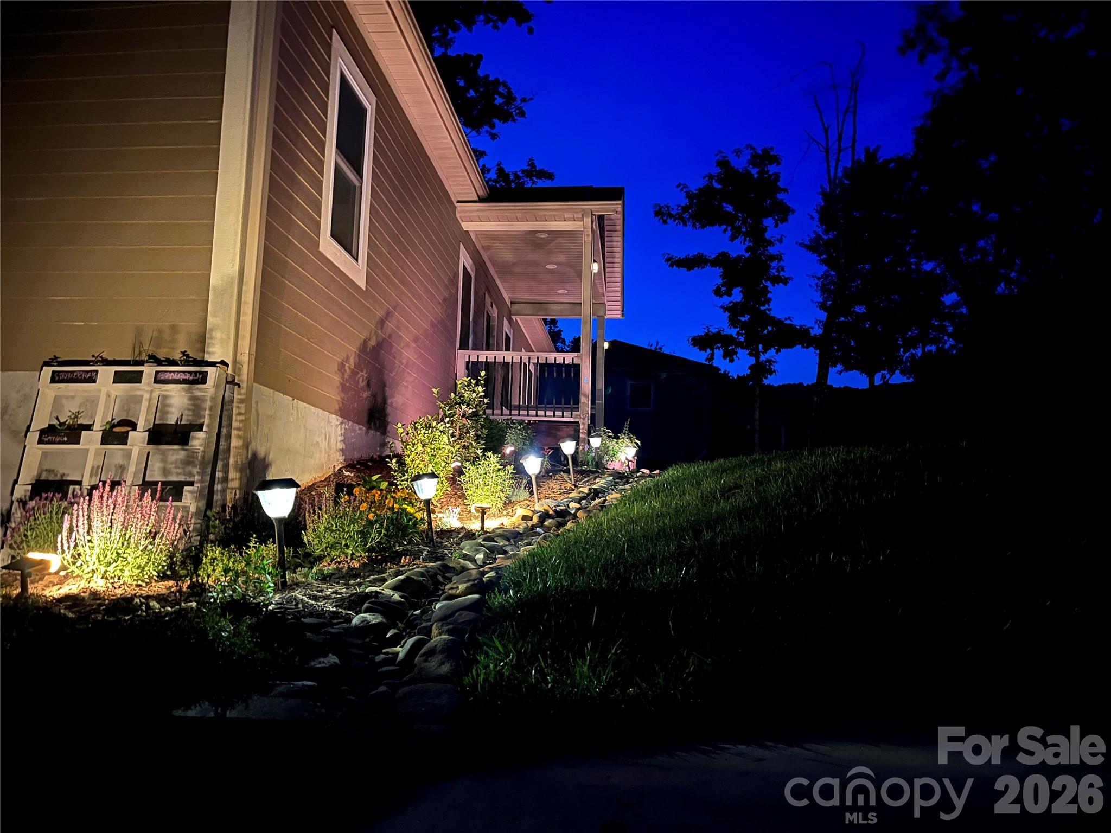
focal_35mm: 26
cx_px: 556
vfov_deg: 53.1
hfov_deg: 67.3
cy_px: 416
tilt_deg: +8.0
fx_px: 834
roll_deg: -1.1
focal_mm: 5.1
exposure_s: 1/5
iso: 800
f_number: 1.6
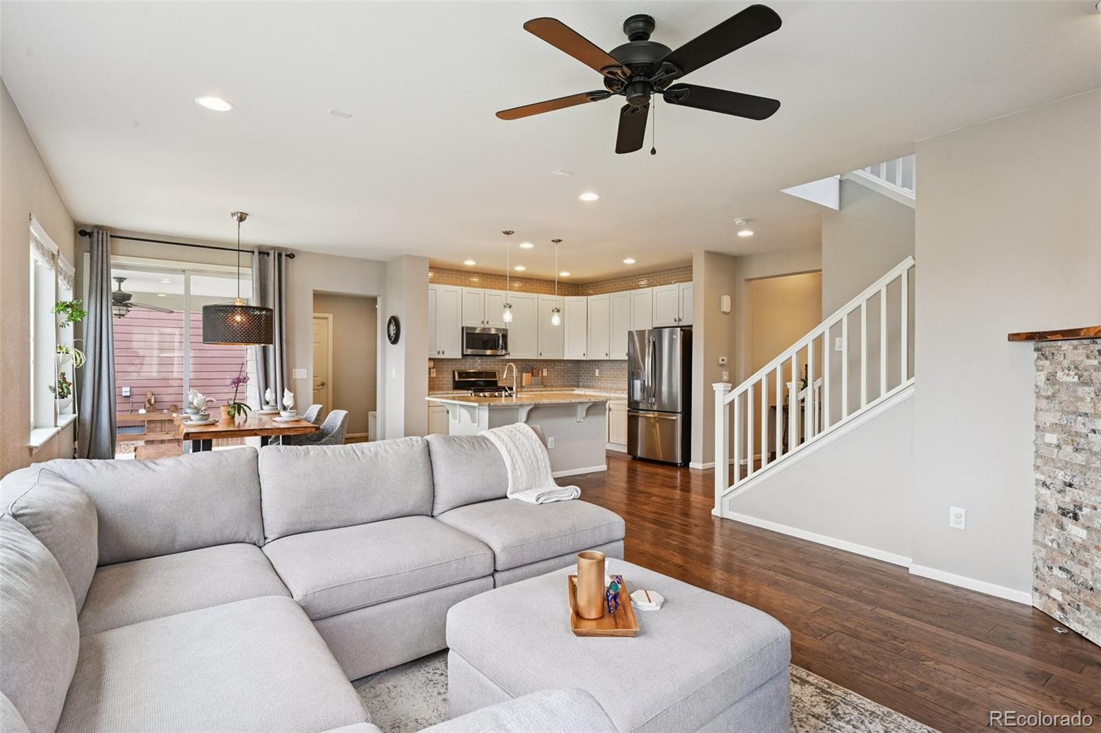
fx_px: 550
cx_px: 550
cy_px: 366
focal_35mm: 18
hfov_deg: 90.0
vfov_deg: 67.4
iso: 400
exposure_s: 1/13
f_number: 10
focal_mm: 18
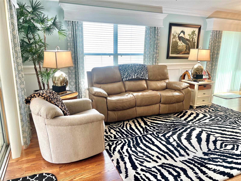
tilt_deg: -14.1
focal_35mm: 26
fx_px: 181
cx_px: 120
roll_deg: -1.3
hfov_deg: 67.3
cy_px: 90
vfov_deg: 53.1
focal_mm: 5.7
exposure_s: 1/120
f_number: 1.5
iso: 80
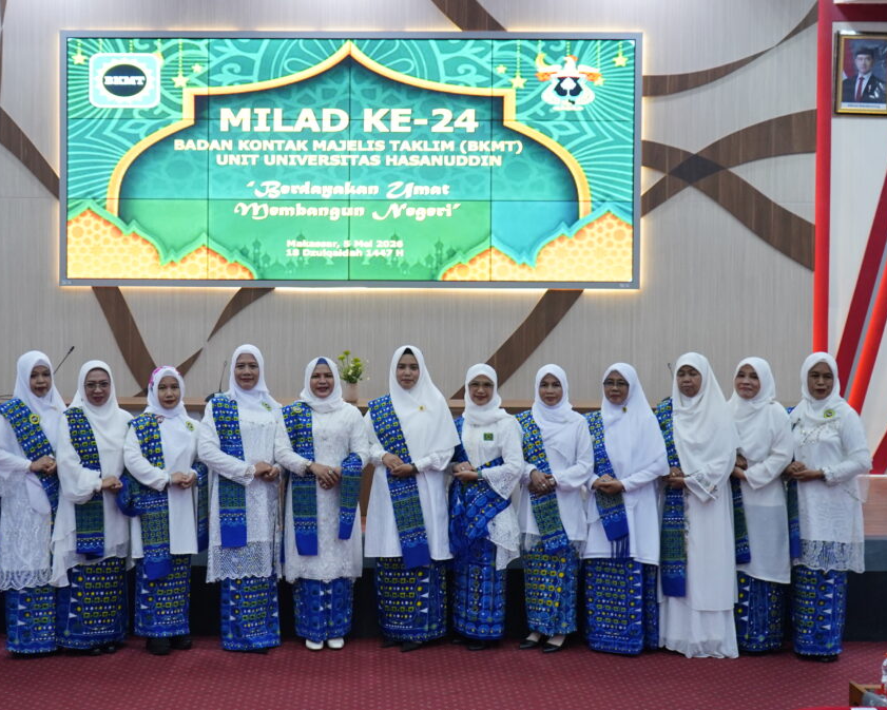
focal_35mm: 48
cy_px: 352
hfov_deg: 38.6
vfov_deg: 31.5
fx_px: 1260
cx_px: 360
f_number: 3.5
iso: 2000
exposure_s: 1/100
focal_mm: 28
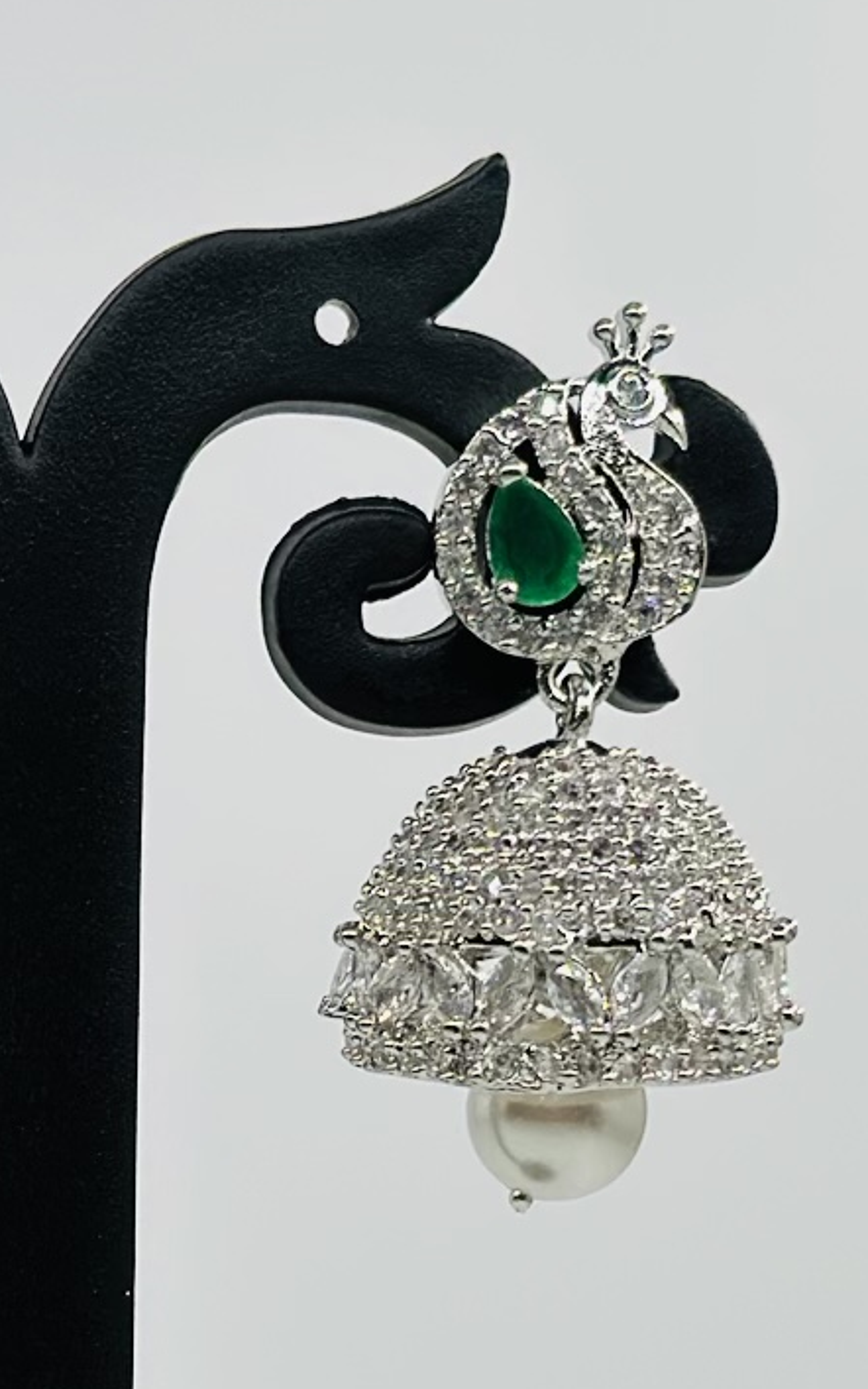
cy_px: 1417
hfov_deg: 9.0
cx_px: 114
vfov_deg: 14.2
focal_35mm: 145
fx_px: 5487
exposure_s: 1/1751
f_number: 1.78
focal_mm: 6.86
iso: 80
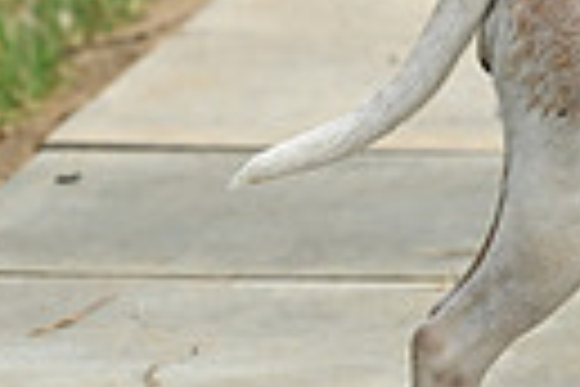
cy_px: -61
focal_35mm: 607
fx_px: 9779
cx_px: 1093
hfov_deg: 3.4
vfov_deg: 2.3
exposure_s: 1/1000
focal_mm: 135
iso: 140
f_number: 4.5
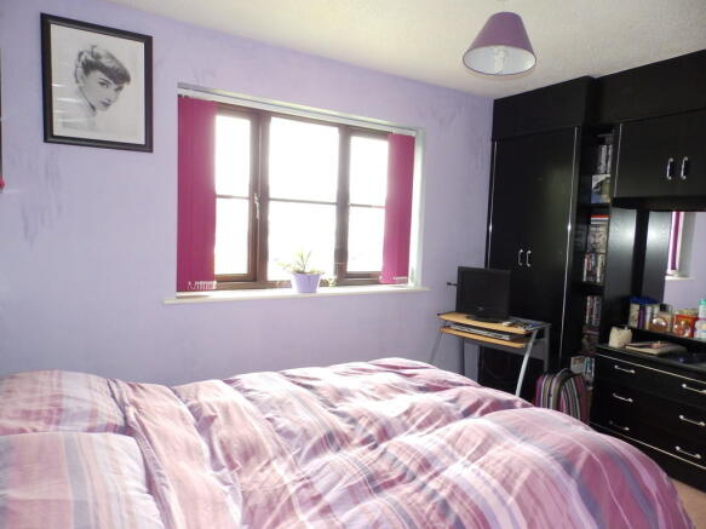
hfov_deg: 76.4
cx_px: 353
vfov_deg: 61.1
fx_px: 449
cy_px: 264
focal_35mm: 22
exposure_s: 1/30
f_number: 3.4
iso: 400
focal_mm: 4
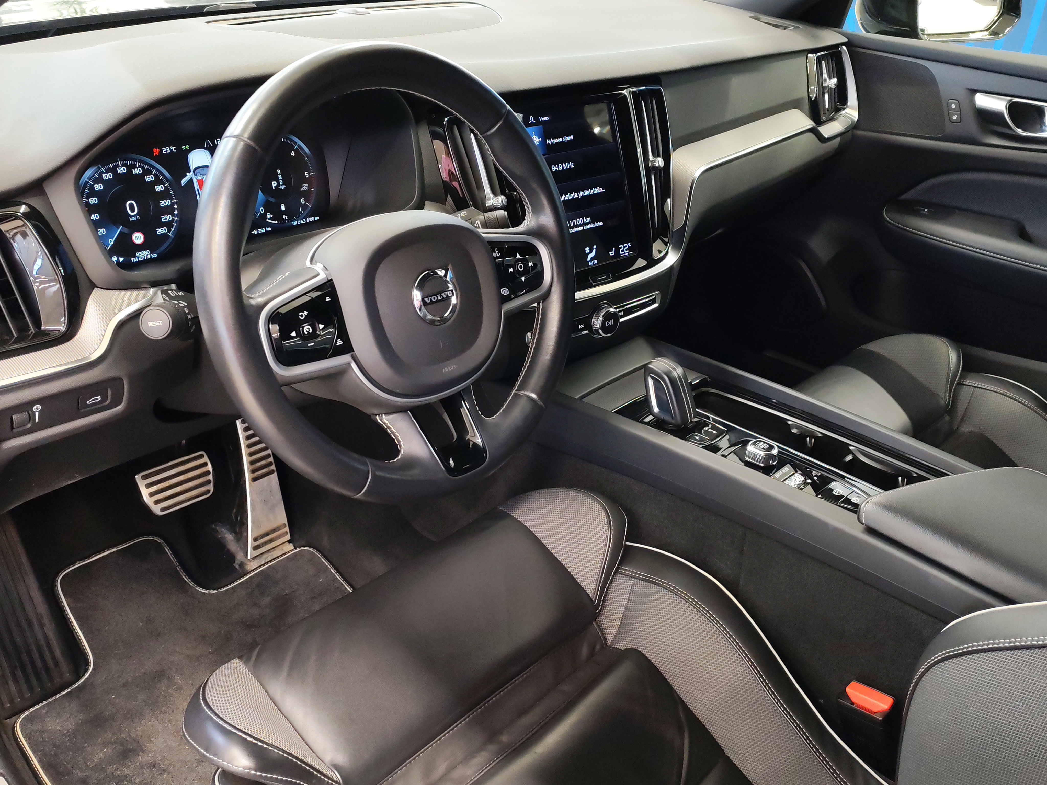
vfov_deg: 42.9
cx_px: 524
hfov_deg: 55.4
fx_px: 998
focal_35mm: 33
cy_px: 392
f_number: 1.9
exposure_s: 1/50
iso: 1600
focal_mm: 6.12
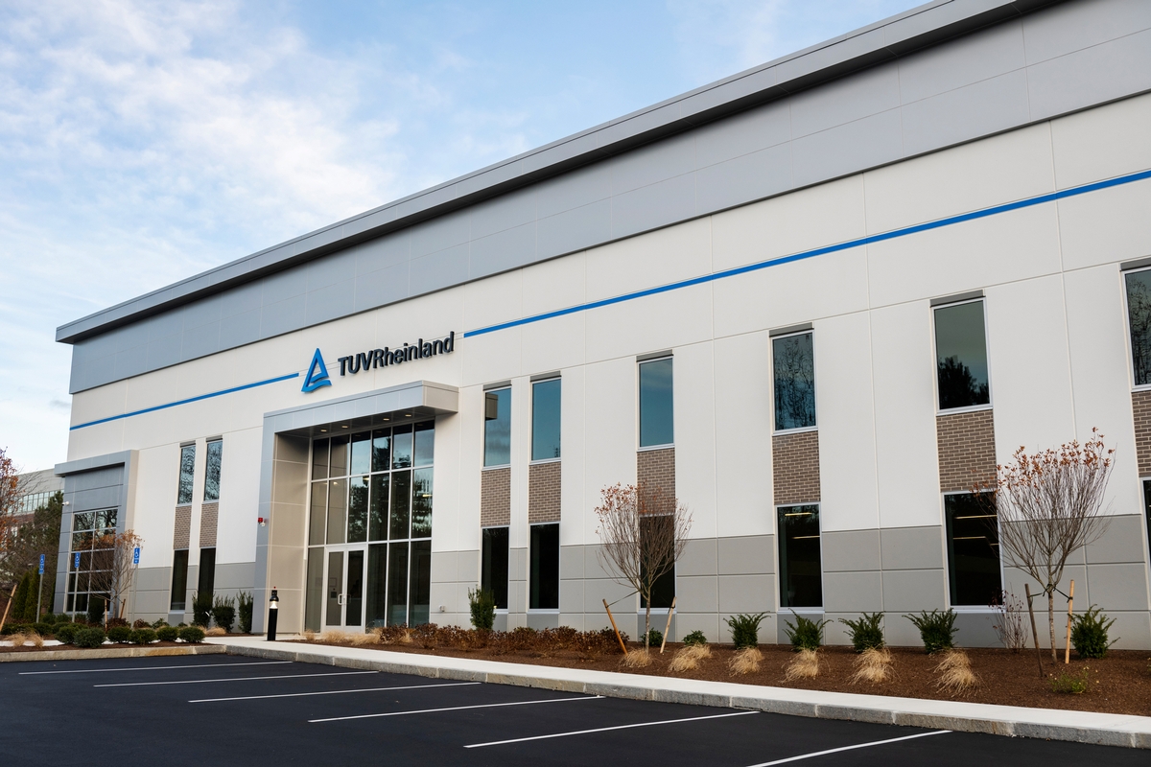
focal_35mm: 35
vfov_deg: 37.9
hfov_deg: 54.4
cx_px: 576
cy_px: 384
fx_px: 1119
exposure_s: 1/250
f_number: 5.6
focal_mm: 35
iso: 250
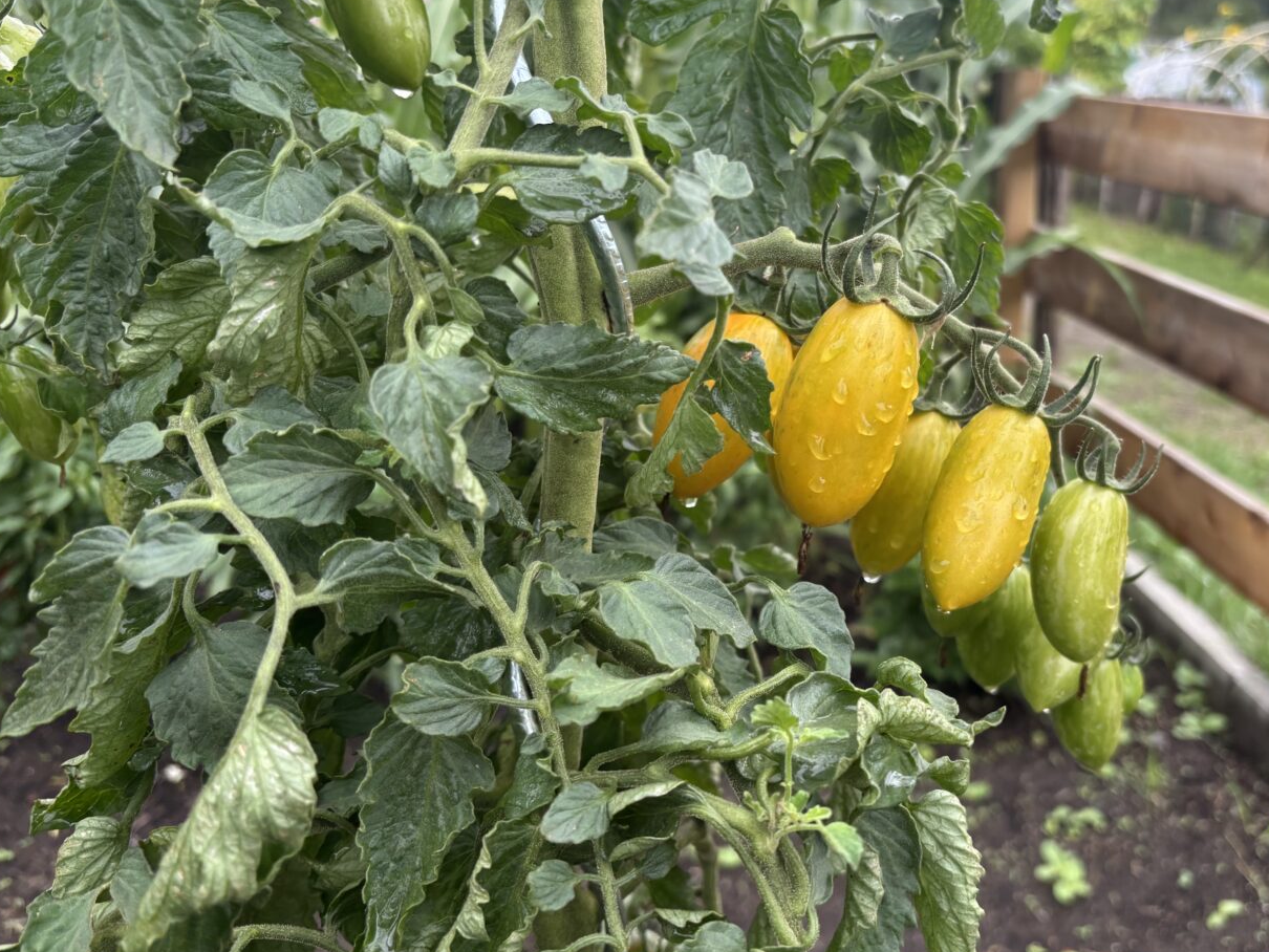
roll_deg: -4.0
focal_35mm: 33
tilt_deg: -18.5
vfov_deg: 42.9
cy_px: 443
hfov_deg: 54.7
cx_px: 791
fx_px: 1210
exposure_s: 1/235
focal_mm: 5.96
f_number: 1.6
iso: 40
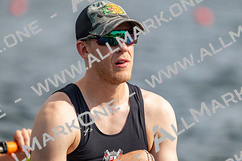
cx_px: 103
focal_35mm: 557
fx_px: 3744
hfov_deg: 3.7
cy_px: 98
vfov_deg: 2.5
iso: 500
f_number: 4.5
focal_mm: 400
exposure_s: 1/5000
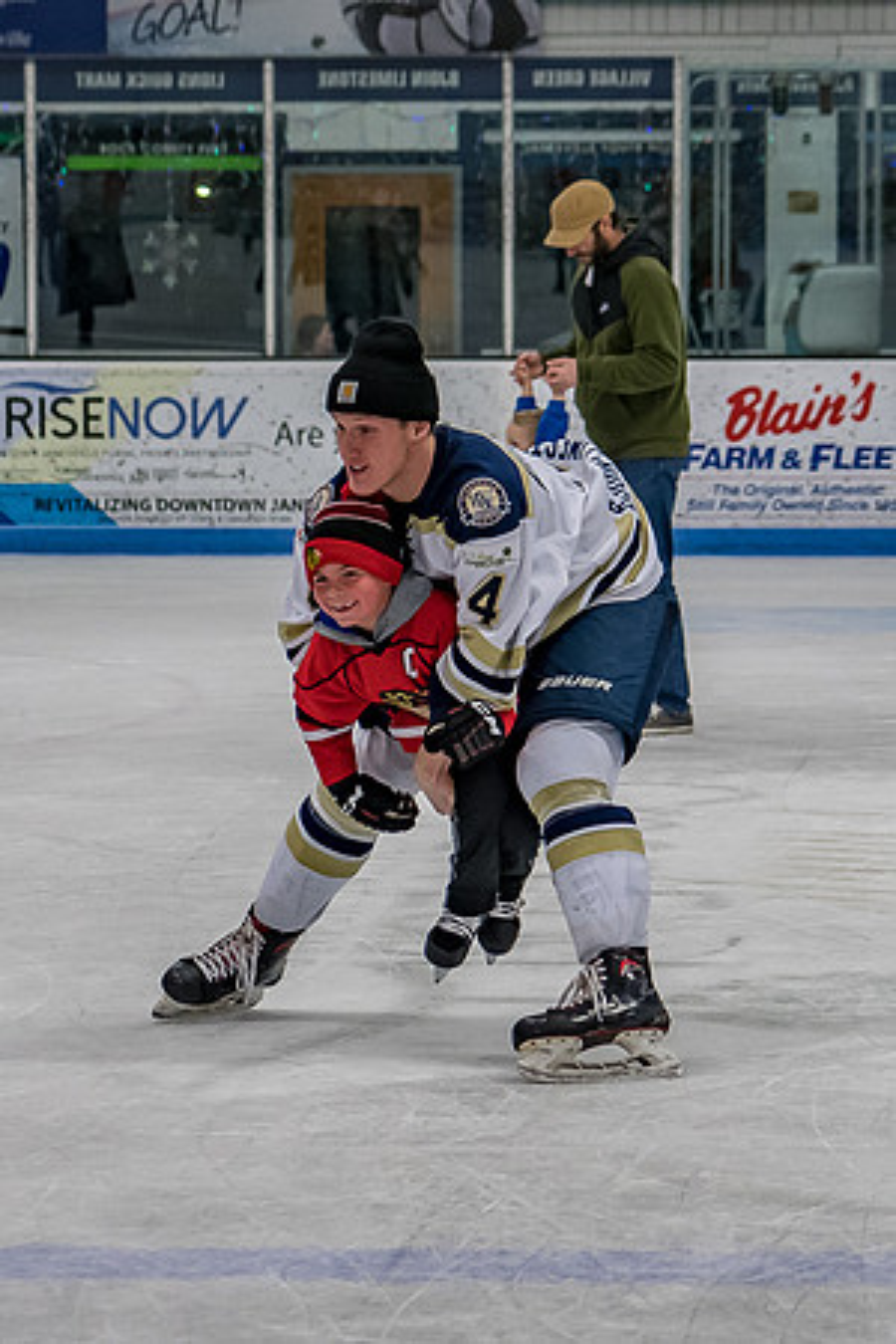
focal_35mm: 165
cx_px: 443
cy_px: 675
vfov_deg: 12.4
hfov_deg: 8.3
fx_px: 6168
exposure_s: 1/500
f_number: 4
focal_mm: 55
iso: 640
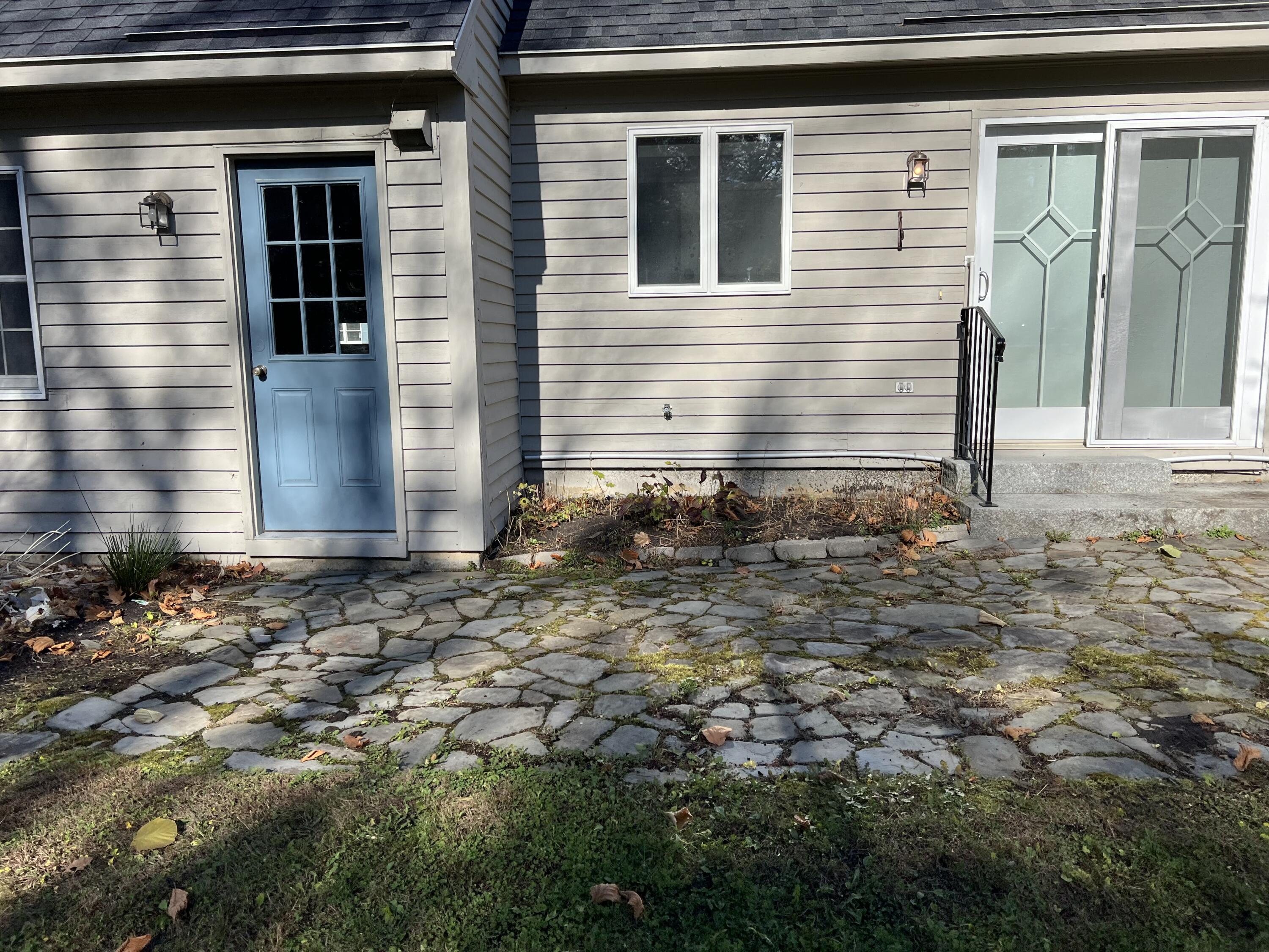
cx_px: 634
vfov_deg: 53.1
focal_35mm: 26
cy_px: 476
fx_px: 953
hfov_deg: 67.3
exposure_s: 1/2994
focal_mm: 5.7
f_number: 1.5
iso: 50
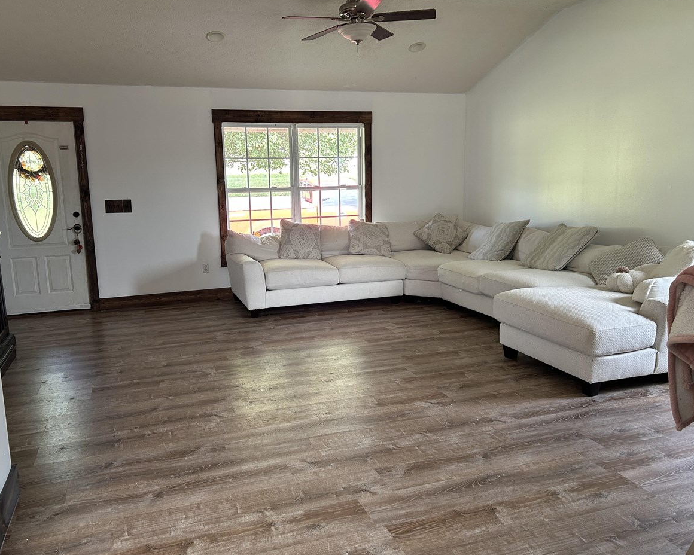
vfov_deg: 51.5
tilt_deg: -9.4
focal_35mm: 28
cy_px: 279
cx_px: 318
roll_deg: +1.3
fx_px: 575
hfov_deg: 62.1
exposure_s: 1/121
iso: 125
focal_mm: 5.7
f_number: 1.5
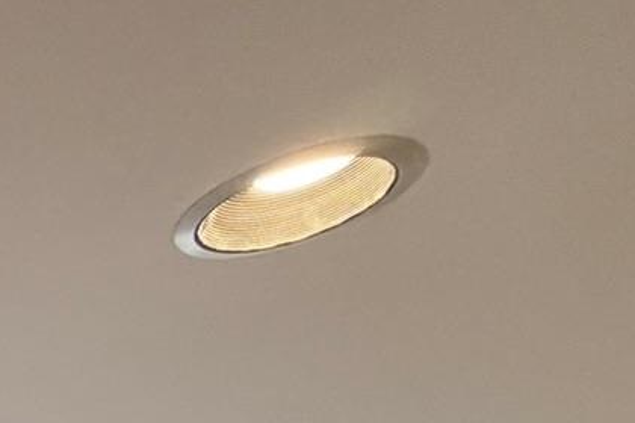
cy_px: 1112
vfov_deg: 12.8
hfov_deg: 16.2
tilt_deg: -3.9
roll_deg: -2.6
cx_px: -812
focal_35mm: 71
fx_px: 1252
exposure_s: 1/120
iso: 125
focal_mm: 2.22
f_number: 2.2
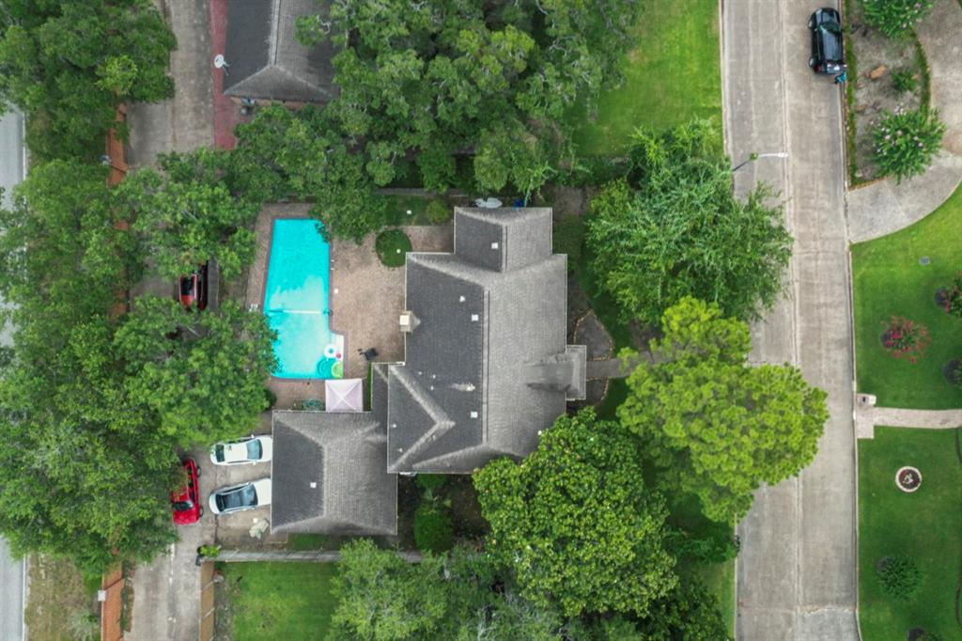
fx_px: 748
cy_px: 320
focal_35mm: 28
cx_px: 481
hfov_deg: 65.5
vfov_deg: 46.4
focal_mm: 10.26
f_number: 11
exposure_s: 1/5
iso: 1600
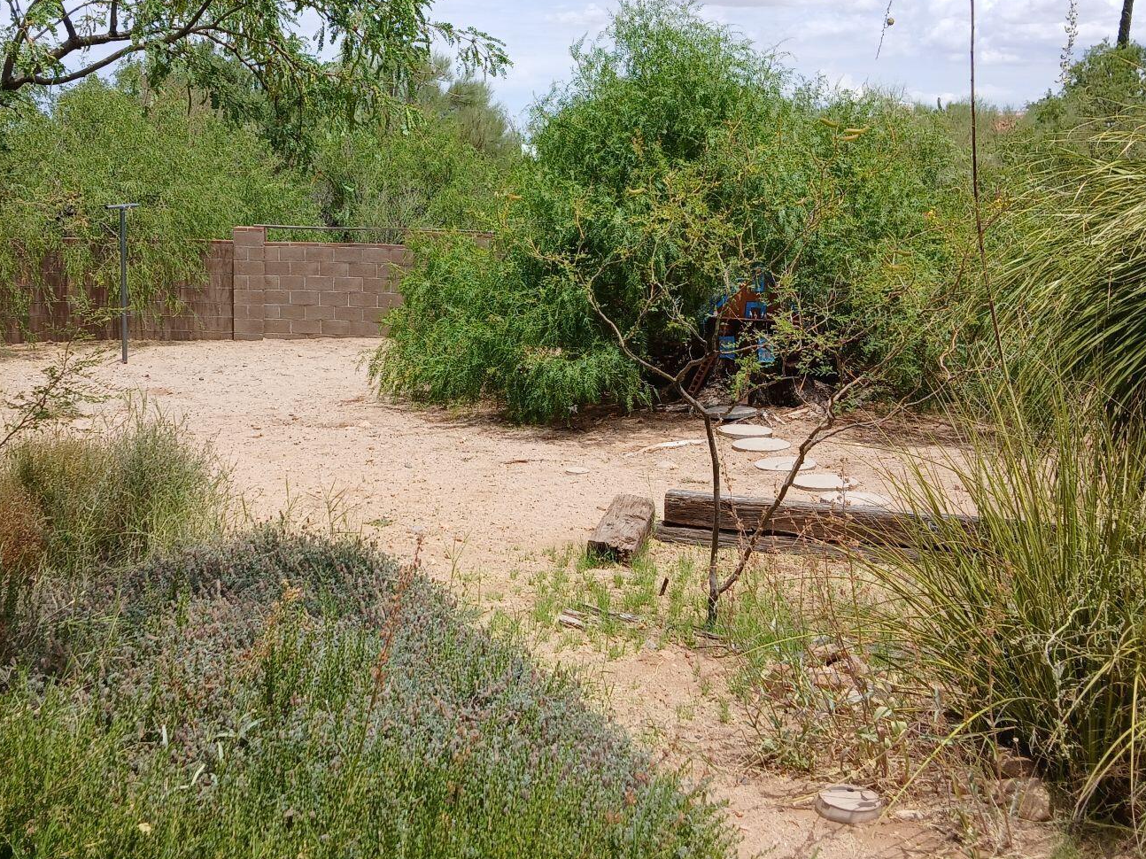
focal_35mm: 41
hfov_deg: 45.6
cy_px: 353
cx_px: 474
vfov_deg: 35.0
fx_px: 1357
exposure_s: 1/742
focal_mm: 3.98
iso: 20
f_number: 1.8
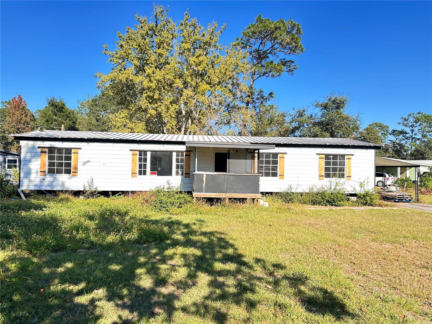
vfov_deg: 56.8
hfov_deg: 71.6
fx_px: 300
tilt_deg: +0.1
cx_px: 216
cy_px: 162
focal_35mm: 24
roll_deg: -1.6
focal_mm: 6.86
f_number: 1.78
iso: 80
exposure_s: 1/791
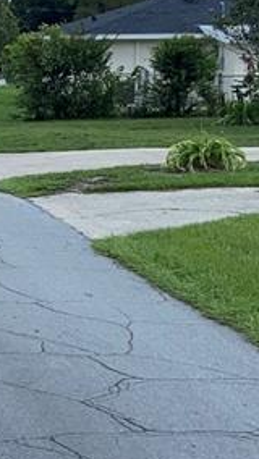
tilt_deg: -7.0
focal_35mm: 102
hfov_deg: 11.1
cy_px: 197
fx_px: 1244
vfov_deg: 20.9
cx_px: -204
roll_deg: +0.7
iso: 32
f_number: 1.8
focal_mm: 4.25
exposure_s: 1/2890
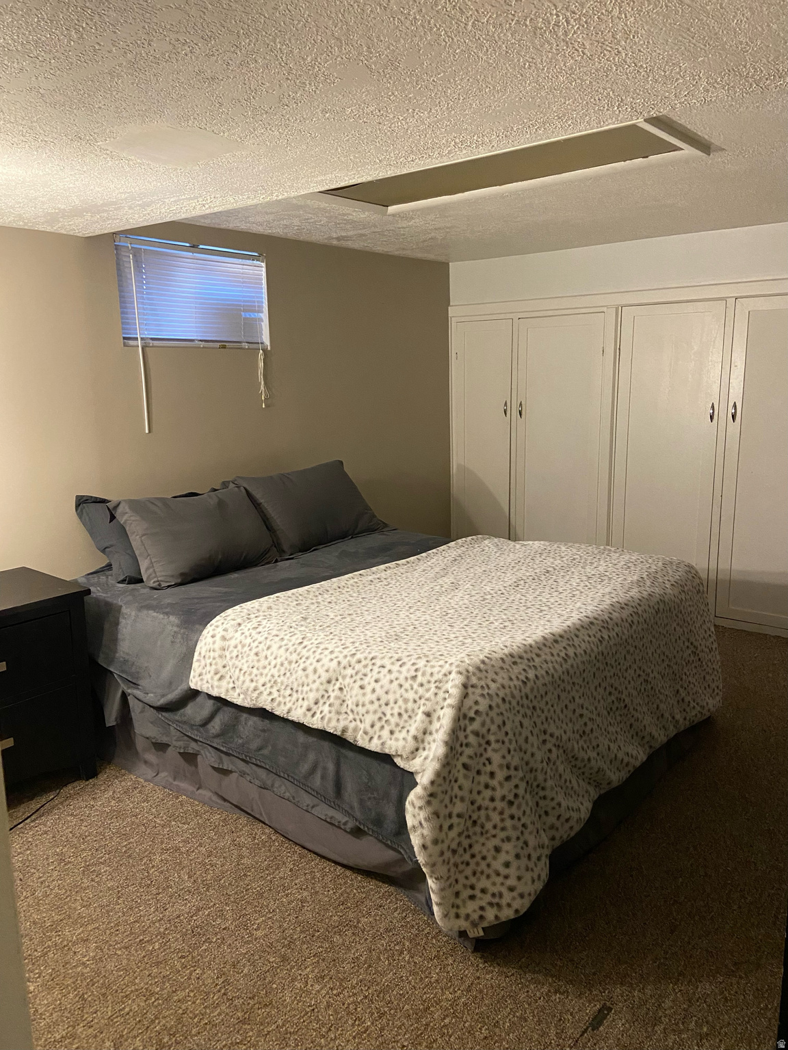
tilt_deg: -11.1
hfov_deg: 53.1
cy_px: 525
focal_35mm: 26
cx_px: 394
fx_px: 789
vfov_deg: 67.3
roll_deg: +0.6
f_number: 1.8
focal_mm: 4.25
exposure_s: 1/59
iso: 500
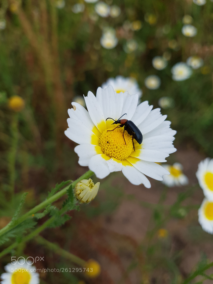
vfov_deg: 67.3
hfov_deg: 53.1
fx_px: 213
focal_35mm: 26
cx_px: 106
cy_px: 142
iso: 50
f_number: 1.7
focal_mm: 4.2
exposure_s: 1/425
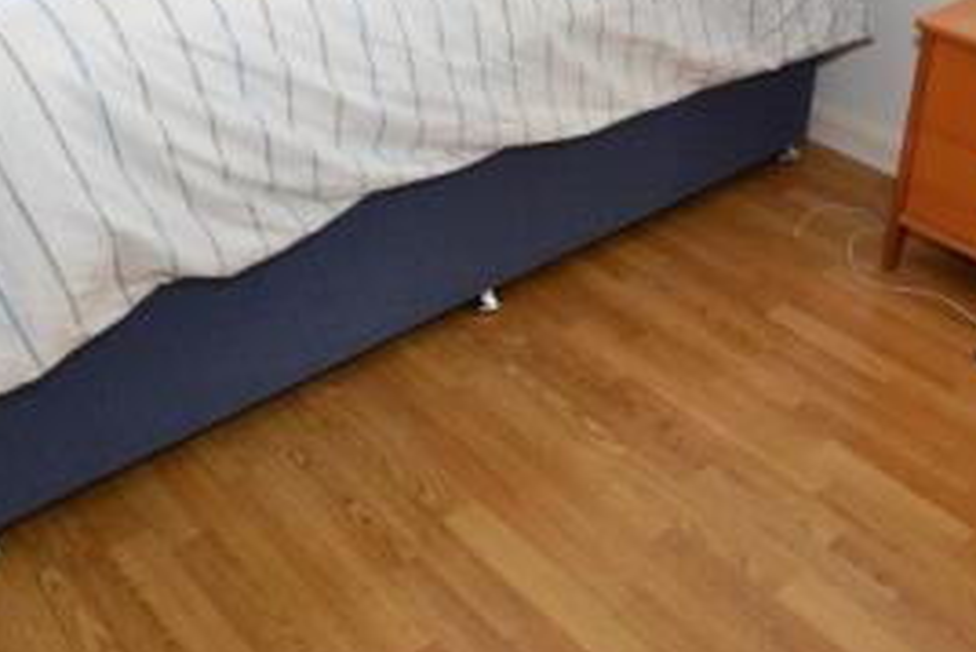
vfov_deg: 27.4
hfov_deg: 44.3
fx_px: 1193
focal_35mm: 44
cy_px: -104
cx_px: 413
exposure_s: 1/80
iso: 400
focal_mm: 12
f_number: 4.5
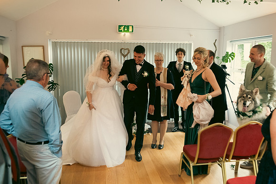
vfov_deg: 39.3
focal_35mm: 34
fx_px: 258
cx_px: 138
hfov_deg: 56.3
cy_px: 92
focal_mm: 32
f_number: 3.5
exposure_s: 1/160
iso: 1600
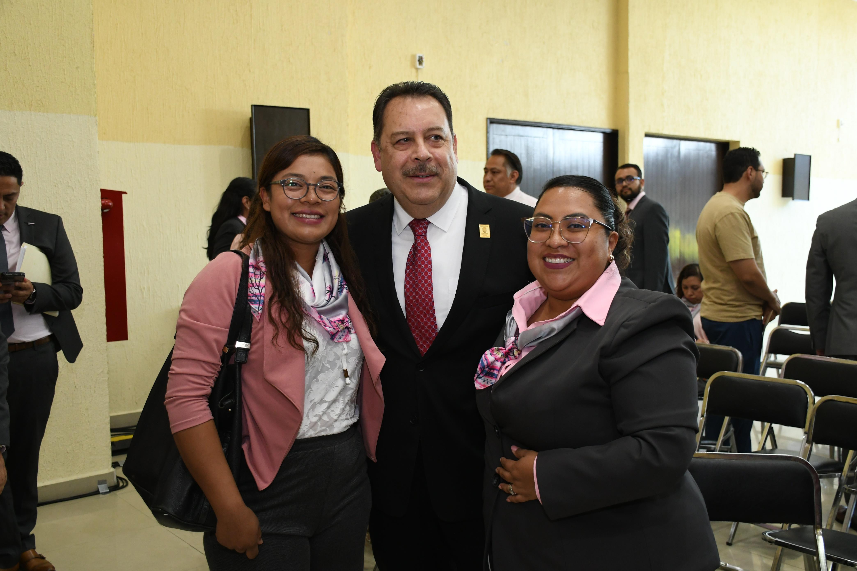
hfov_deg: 55.8
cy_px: 286
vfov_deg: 38.9
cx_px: 428
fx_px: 809
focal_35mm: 34
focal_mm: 23
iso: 1250
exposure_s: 1/100
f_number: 3.8
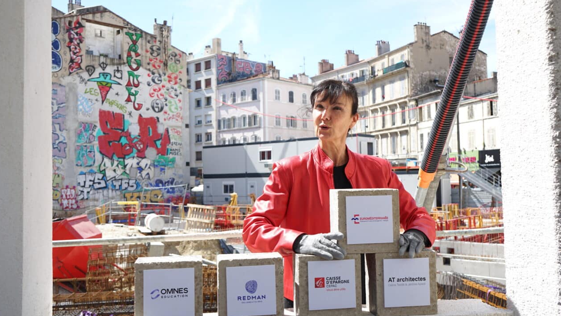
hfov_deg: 56.6
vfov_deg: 33.7
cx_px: 278
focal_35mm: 35
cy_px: 145
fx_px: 521
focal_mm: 33
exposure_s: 1/200
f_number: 6.3
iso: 160
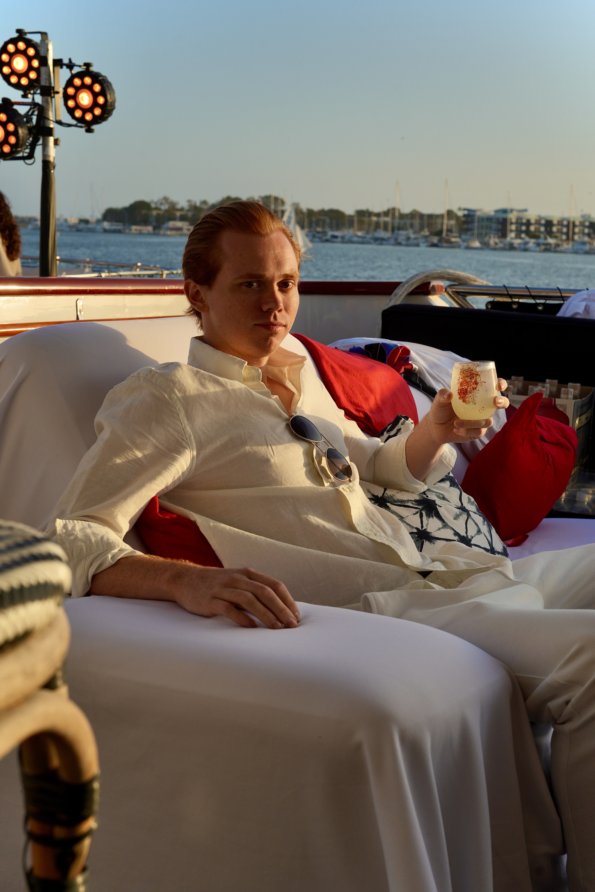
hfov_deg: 27.0
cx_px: 298
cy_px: 446
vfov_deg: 39.6
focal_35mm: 50
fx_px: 1239
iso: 100
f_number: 8
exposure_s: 1/250
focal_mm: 50
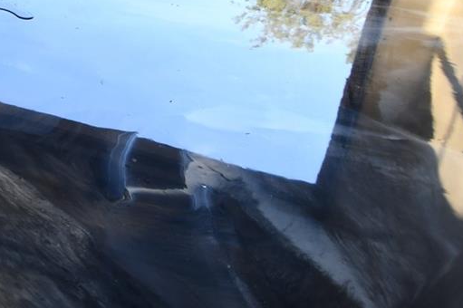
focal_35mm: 47
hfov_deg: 36.2
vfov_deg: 27.4
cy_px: 23
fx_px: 604
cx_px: -34
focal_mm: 10
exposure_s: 1/250
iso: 450
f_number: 3.5
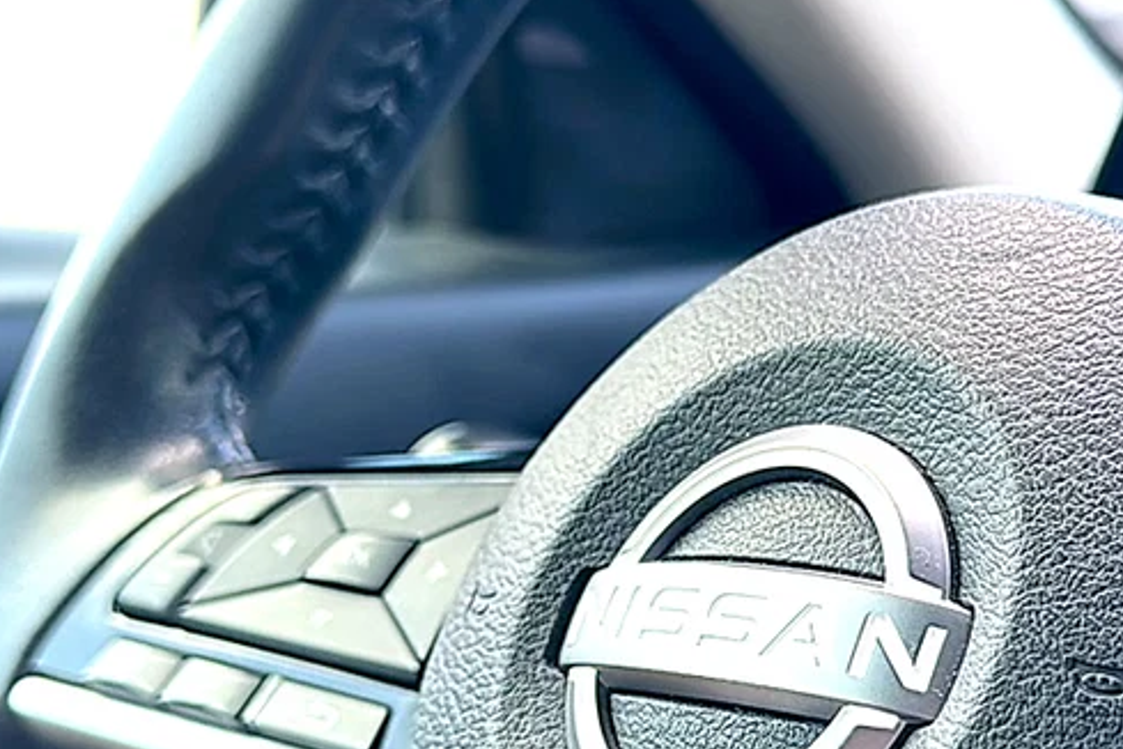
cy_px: 571
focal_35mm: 61
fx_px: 1903
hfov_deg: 32.8
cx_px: 677
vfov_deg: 22.0
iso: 50
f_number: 1.78
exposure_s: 1/89
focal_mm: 6.86
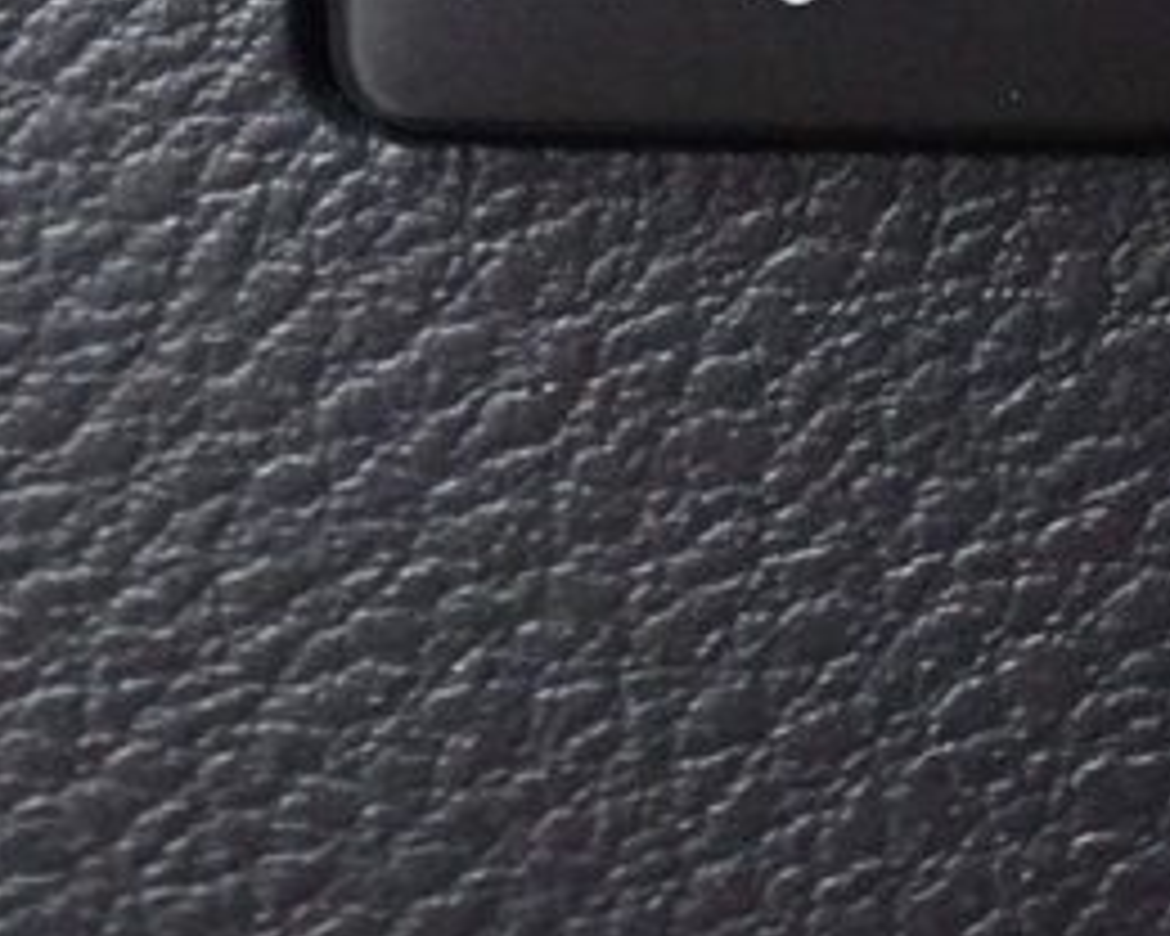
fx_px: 8068
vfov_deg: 6.5
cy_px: -508
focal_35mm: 233
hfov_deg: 8.3
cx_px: 162
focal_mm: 42
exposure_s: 1/60
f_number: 5.3
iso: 10000
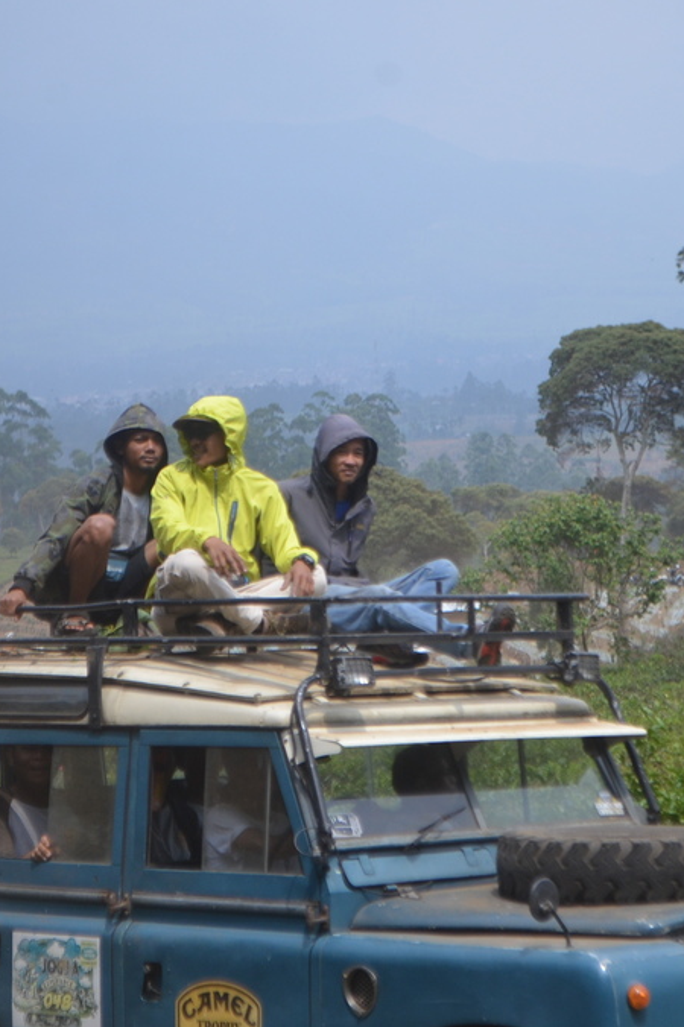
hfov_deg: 11.0
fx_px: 3559
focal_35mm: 125
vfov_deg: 16.4
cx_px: 357
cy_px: 514
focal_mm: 55
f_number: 5.6
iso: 400
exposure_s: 1/1250
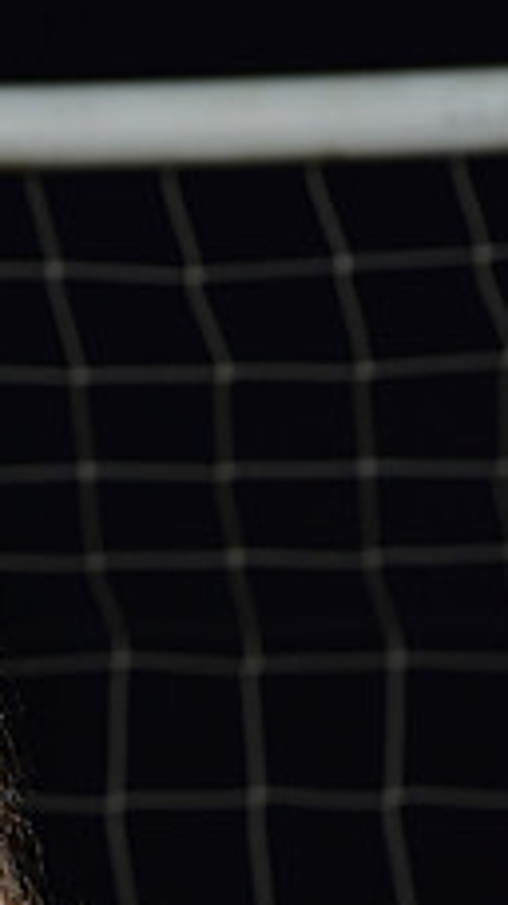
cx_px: -204
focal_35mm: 533
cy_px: 1099
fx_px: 12783
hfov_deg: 2.3
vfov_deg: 4.0
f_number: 5.6
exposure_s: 1/200
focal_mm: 200
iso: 1000
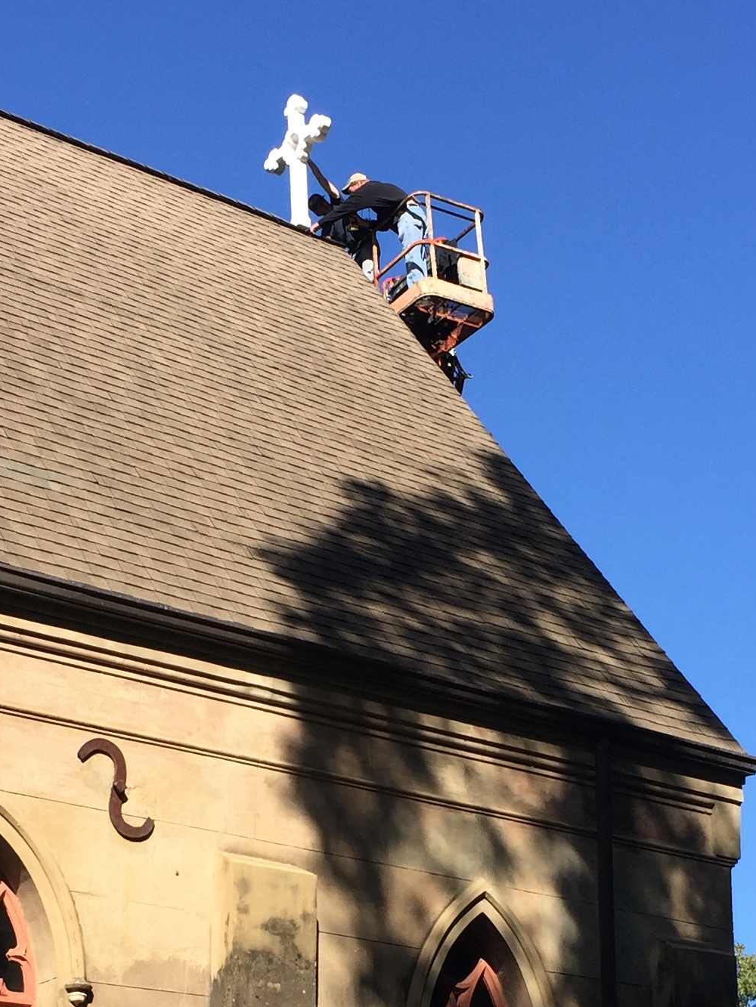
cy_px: 851
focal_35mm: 71
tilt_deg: +15.1
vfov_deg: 26.7
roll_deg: -0.6
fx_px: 2067
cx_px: 336
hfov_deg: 20.7
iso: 32
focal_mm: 4.15
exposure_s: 1/1163
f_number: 2.2
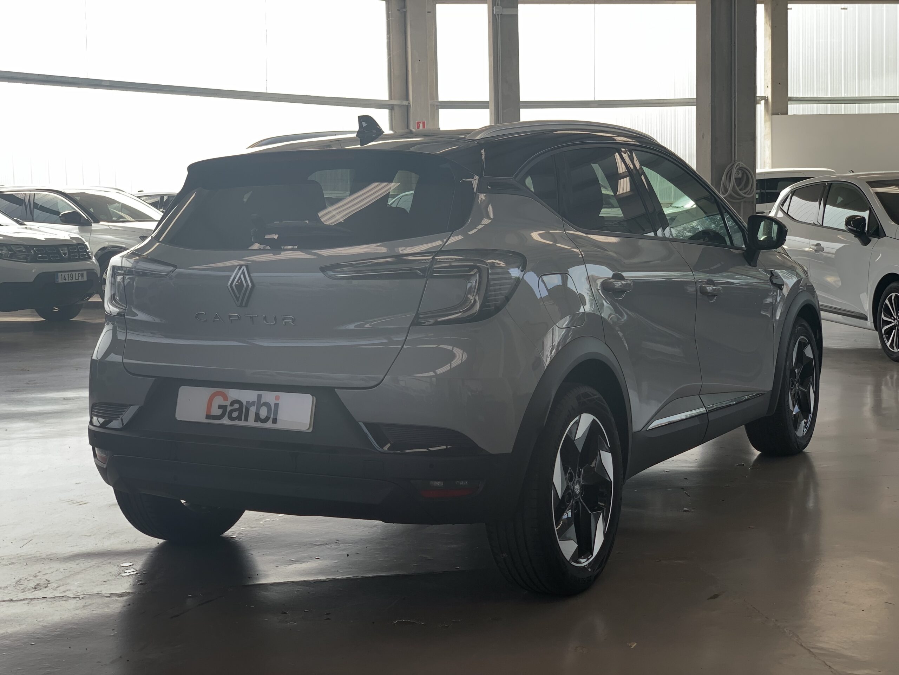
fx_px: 1350
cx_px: 450
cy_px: 338
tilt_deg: -4.3
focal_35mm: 52
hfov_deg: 36.8
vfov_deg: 28.0
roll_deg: +1.1
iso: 16
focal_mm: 6
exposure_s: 1/72
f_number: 2.4
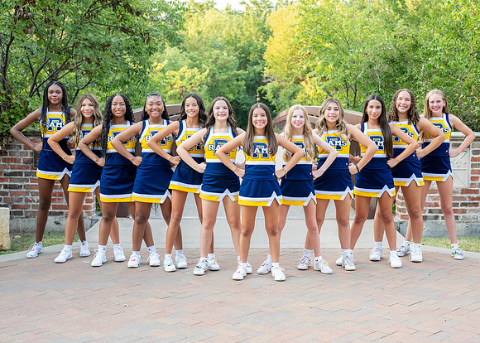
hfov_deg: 35.7
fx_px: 746
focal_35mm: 55
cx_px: 257
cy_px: 178
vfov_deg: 25.9
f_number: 3.2
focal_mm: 50
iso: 1250
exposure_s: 1/500
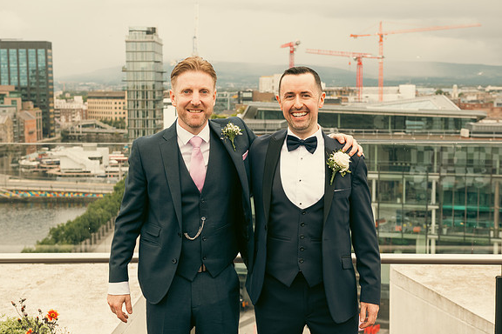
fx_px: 753
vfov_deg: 25.1
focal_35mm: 54
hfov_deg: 36.9
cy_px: 167
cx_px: 250
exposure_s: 1/250
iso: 320
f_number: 6.3
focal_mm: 52
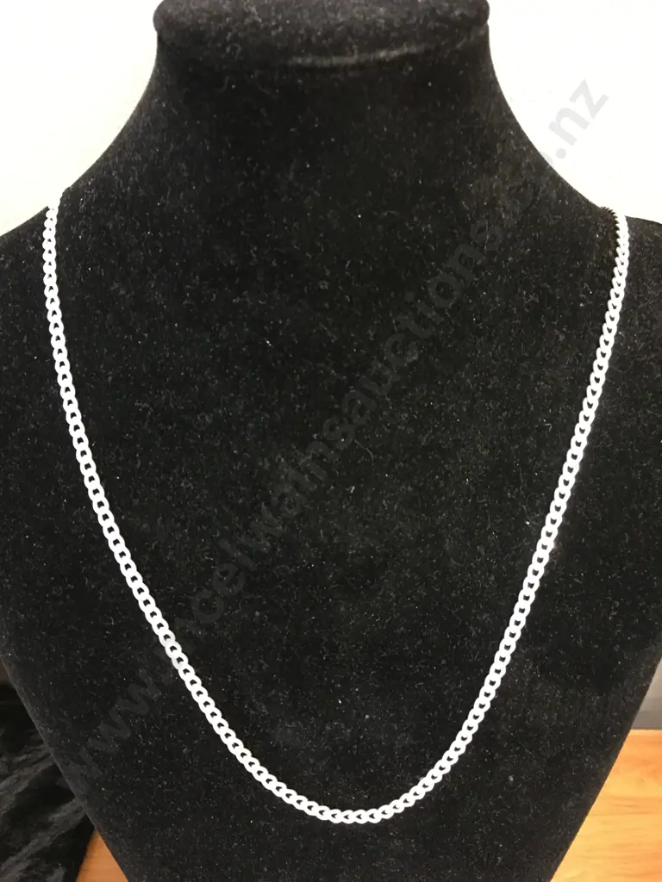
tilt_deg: -34.0
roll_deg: -0.1
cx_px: 331
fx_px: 739
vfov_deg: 61.7
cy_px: 441
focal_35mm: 29
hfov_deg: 48.2
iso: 200
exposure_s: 1/8
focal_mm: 4.15
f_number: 2.2
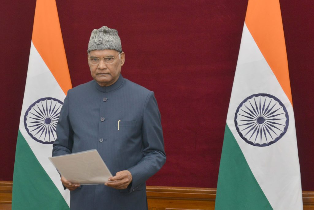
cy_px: 105
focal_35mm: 44
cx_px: 157
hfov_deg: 44.5
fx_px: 384
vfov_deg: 30.5
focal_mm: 44
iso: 1250
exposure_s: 1/160
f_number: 5
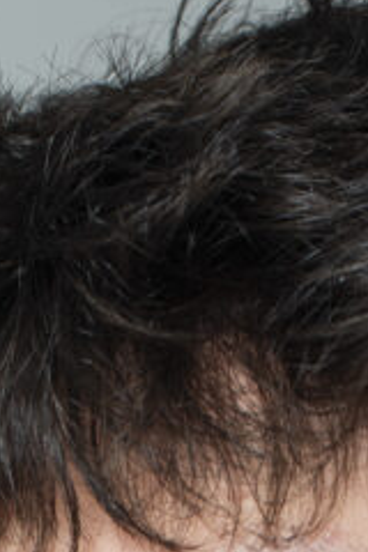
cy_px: 1233
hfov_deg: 5.7
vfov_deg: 8.0
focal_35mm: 240
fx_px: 3680
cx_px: 423
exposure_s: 1/125
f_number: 5
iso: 125
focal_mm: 50
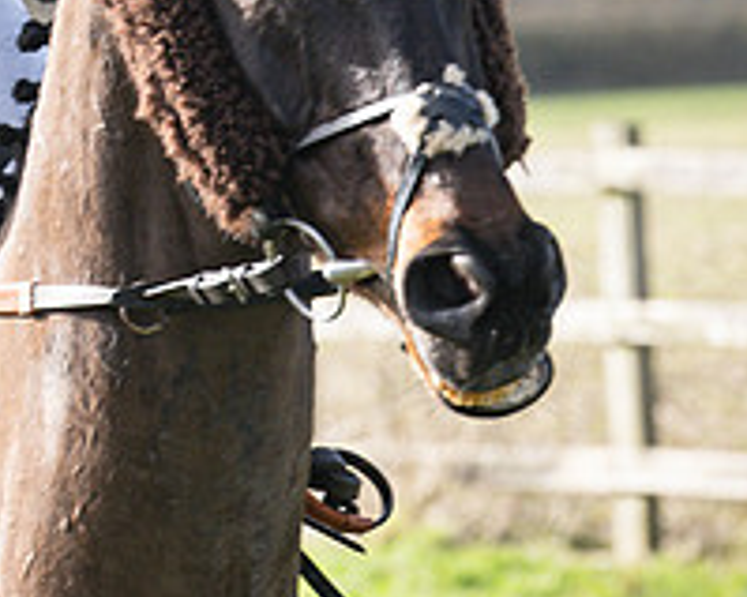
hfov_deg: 3.2
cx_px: -165
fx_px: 13170
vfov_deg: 2.6
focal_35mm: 596
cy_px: -23
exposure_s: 1/800
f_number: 5
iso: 400
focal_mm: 125
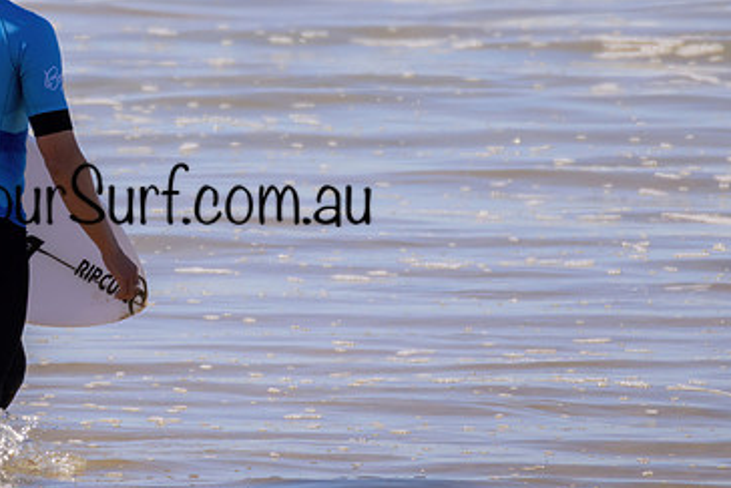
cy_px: 210
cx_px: 58
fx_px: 38005
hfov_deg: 1.1
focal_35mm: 1871
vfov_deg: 0.7
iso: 720
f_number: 11
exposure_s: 1/1250
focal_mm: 1000
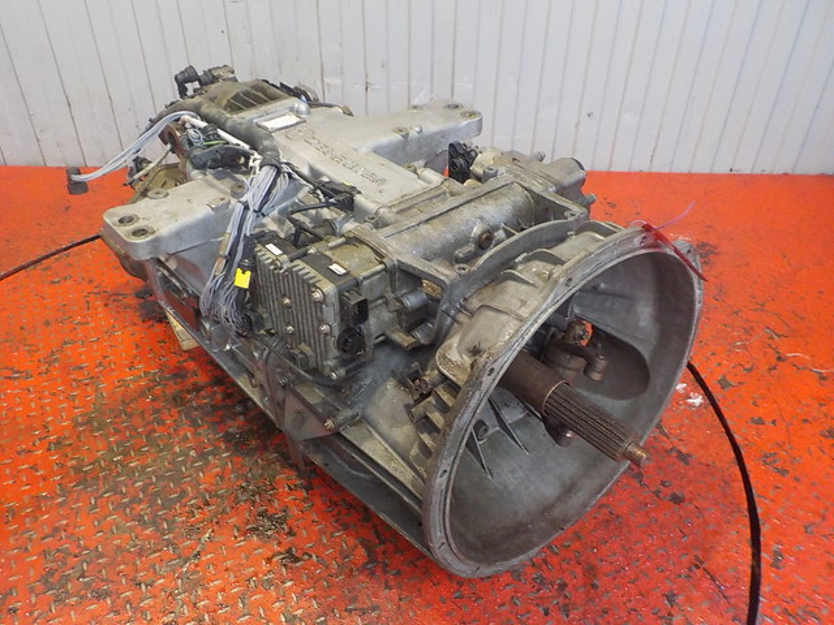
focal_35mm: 30
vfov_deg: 46.8
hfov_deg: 60.0
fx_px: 723
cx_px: 417
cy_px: 312
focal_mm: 4.1
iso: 360
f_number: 3.3
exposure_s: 1/30
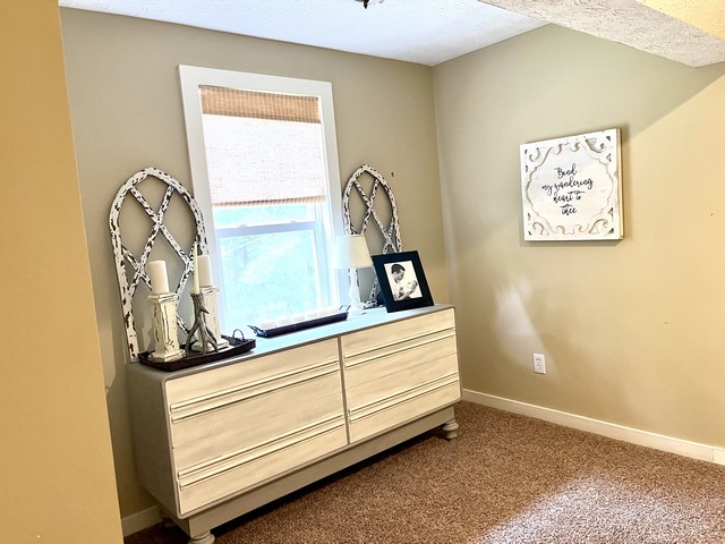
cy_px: 272
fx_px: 545
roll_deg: +4.8
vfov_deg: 53.1
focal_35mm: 26
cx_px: 362
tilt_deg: -5.2
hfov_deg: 67.3
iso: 200
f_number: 1.6
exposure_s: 1/60
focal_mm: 5.1
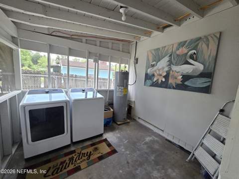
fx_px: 90
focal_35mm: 13
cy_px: 90
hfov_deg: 106.2
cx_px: 120
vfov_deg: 89.8
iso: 80
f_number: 2.2
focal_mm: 2.2
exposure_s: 1/120
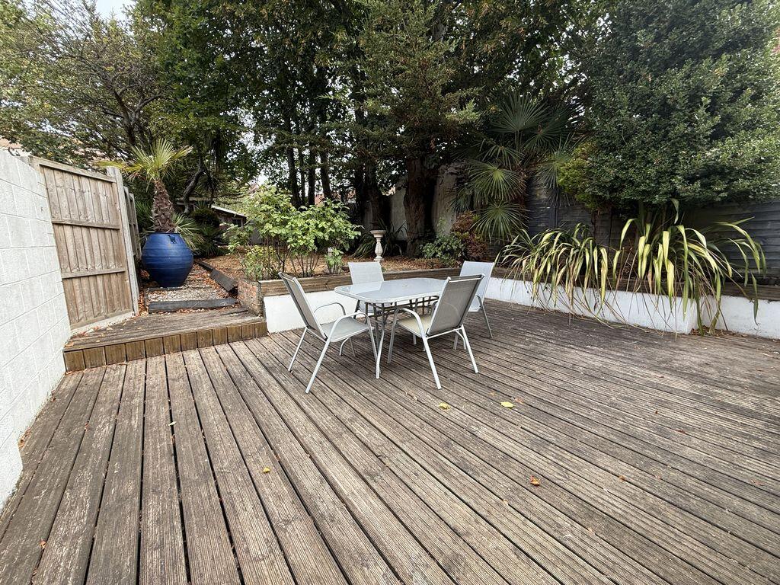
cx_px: 390
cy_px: 292
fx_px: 315
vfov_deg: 85.7
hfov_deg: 102.1
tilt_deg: -9.0
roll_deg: +0.0
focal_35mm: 14
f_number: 2.2
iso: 50
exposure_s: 1/214
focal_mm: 2.22
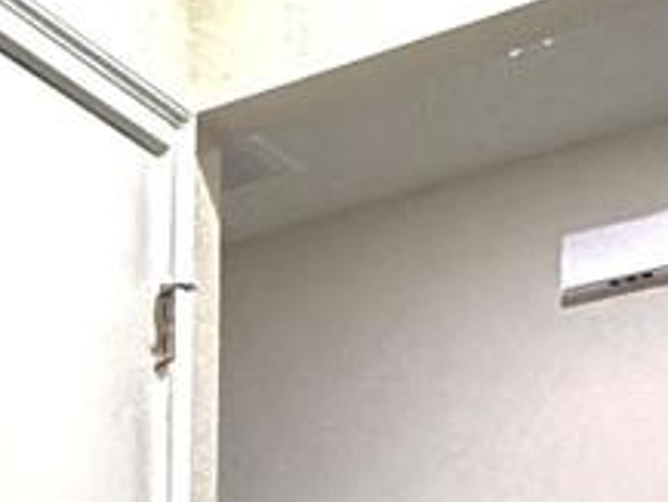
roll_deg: -2.0
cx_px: -1170
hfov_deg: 12.3
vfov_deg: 12.3
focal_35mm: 103
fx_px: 1989
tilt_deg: +0.1
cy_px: 1087
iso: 200
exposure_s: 1/60
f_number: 2.2
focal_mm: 2.22
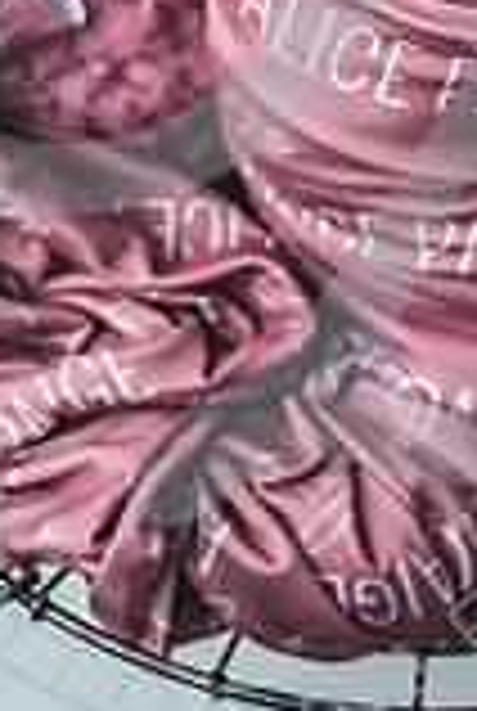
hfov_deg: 9.7
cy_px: -22
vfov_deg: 14.2
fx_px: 2810
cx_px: 436
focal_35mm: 142
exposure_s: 1/125
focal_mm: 50
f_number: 2.8
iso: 100
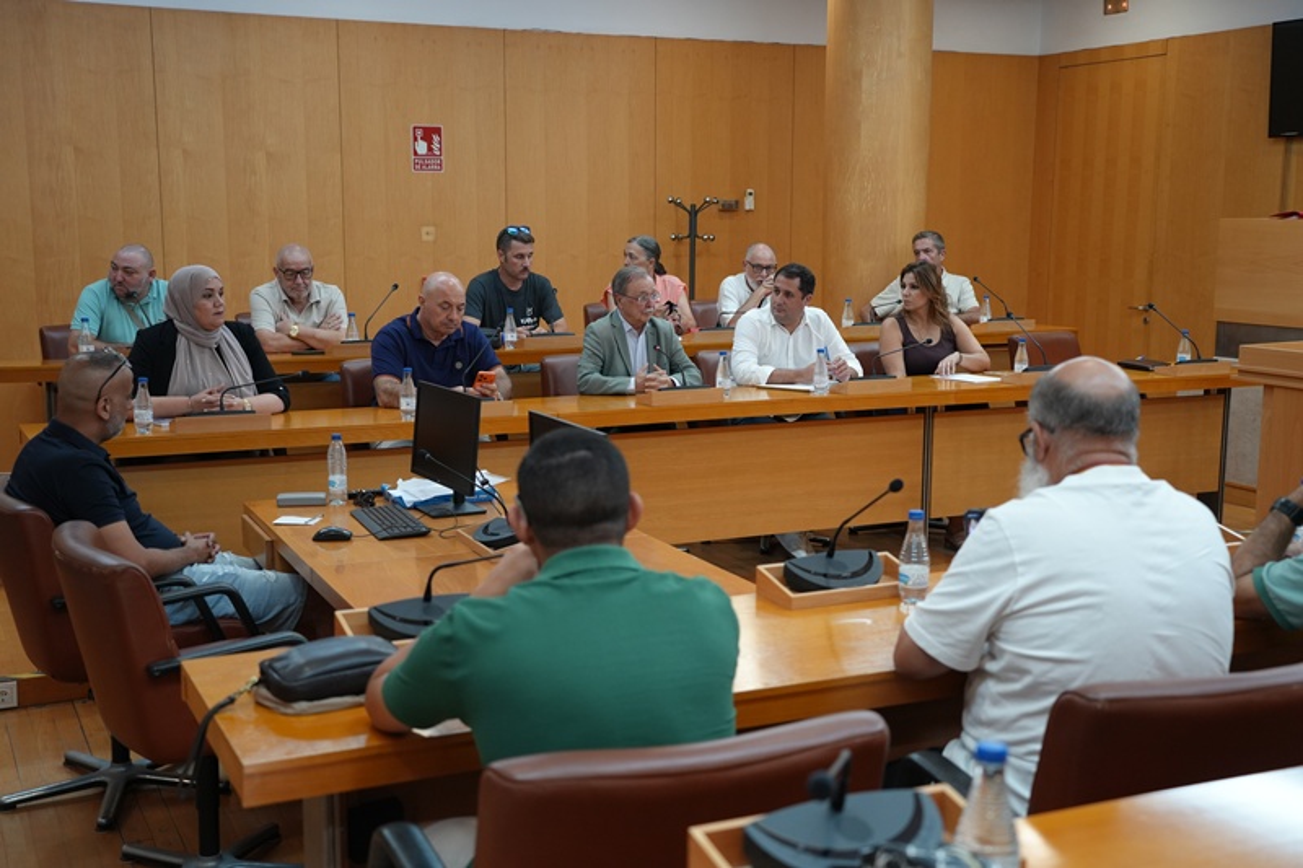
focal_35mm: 43
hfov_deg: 45.4
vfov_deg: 31.2
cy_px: 434
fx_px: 1556
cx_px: 652
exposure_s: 1/160
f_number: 4
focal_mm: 43
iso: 1600
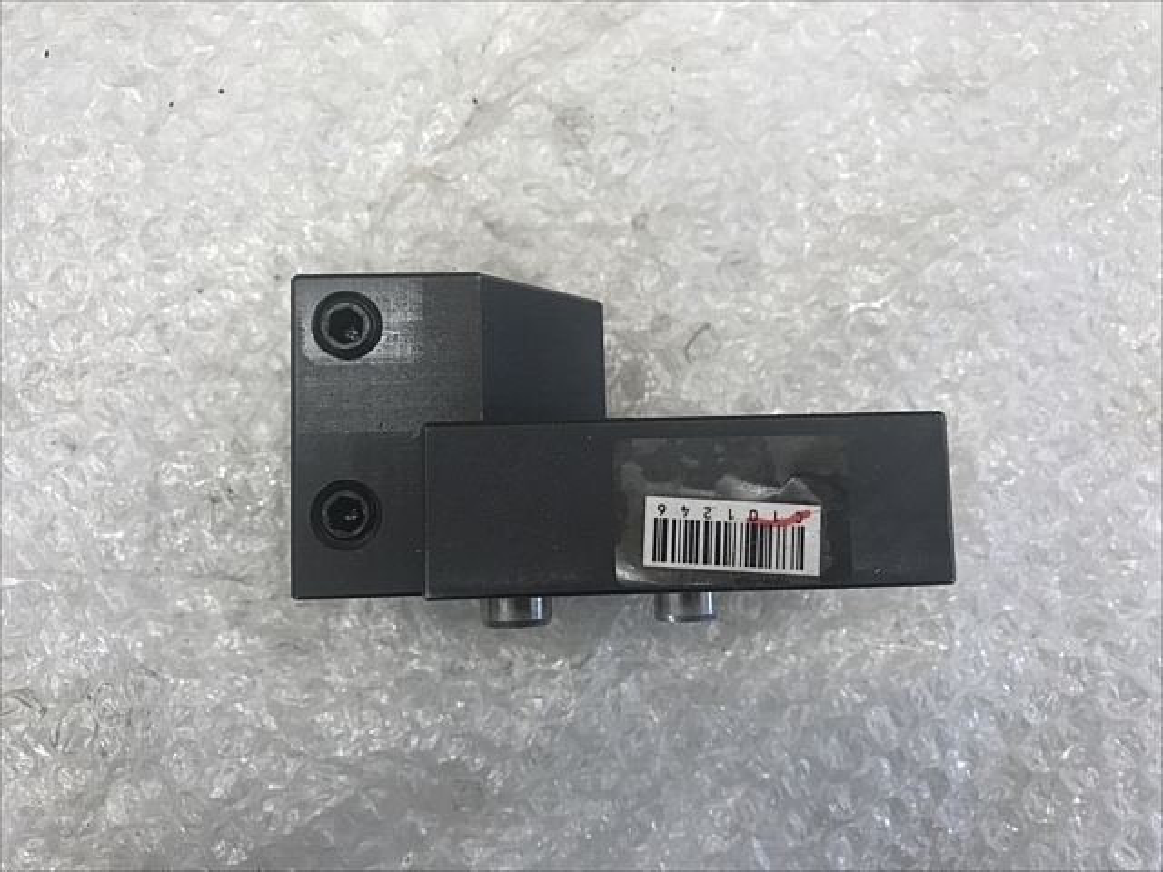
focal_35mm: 28
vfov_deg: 49.7
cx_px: 582
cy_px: 436
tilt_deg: -83.0
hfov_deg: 63.4
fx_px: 941
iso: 25
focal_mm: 3.99
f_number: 1.8
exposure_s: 1/40
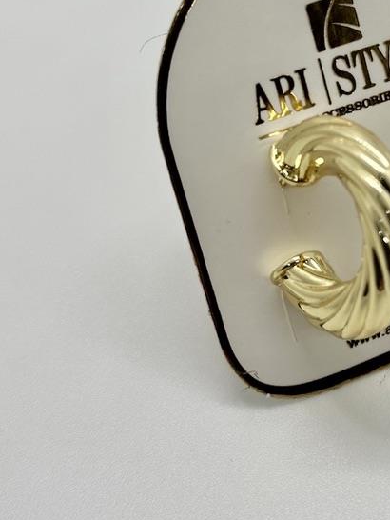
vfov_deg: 21.7
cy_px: 172
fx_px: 1351
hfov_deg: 16.2
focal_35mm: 90
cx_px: 350
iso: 50
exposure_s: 1/219
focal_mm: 6.86
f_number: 1.78
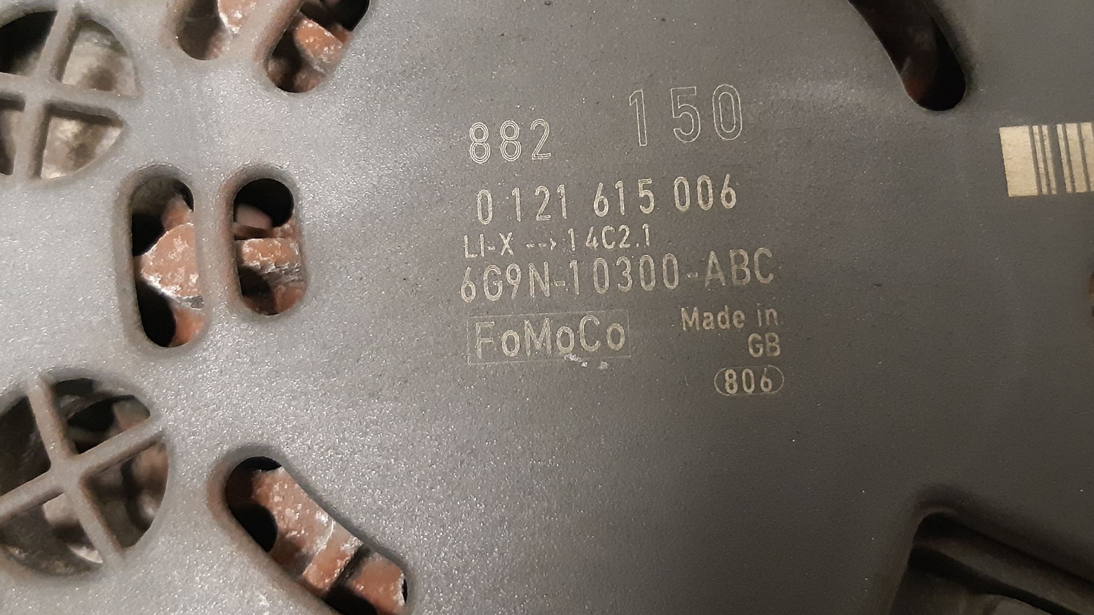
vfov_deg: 39.8
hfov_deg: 66.1
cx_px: 538
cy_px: 219
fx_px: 841
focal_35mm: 29
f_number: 1.7
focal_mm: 3.93
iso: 500
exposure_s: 1/25
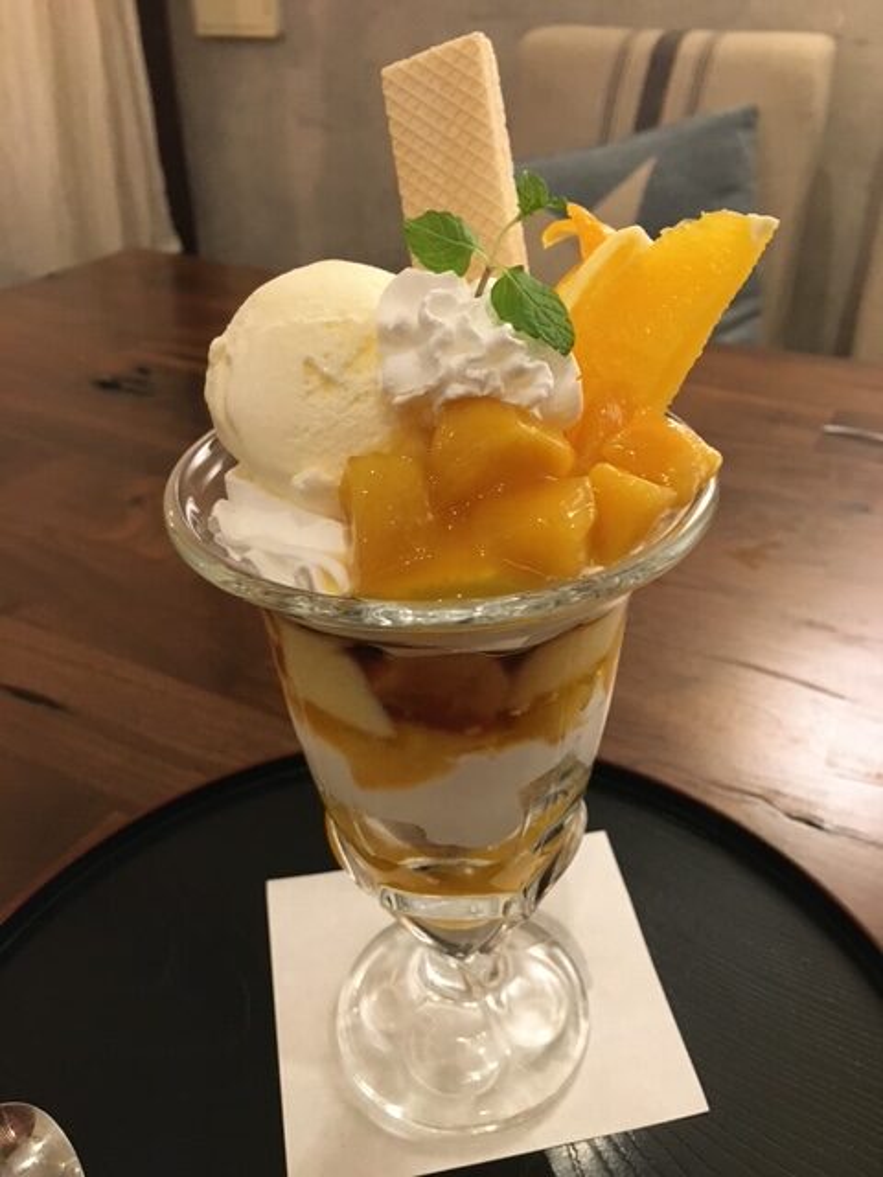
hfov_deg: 48.2
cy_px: 588
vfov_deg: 61.7
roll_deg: +0.0
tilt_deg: -31.5
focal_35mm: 29
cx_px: 442
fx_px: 986
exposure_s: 1/15
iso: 200
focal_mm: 4.15
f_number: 2.2
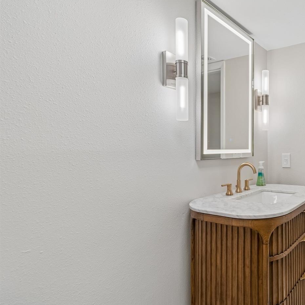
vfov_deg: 69.6
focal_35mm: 22
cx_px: 263
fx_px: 219
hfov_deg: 61.1
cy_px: 146
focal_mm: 10
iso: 100
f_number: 7.1
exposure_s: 1/25
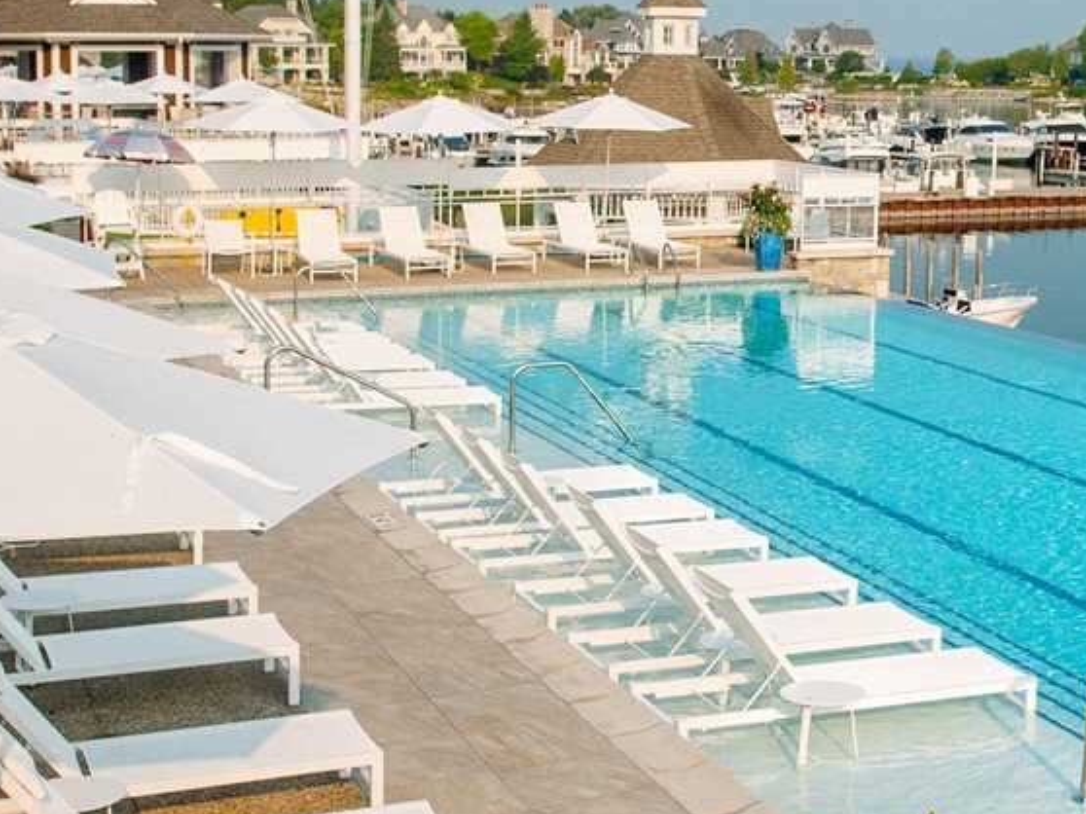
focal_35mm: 64
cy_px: 414
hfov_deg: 29.2
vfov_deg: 22.9
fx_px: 2007
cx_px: 952
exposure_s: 1/2500
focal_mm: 29
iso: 500
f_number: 7.1
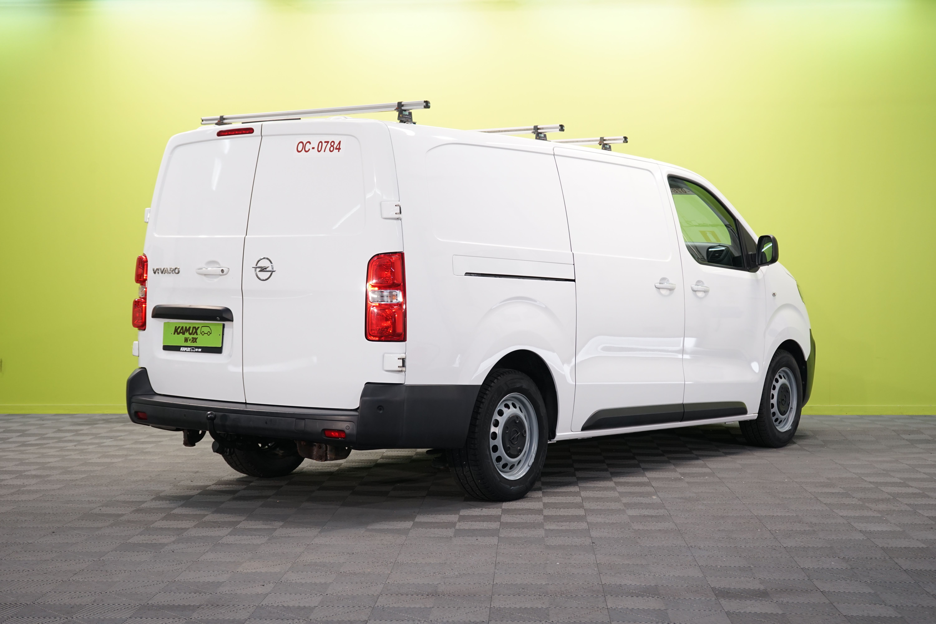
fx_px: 1430
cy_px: 312
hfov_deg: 36.2
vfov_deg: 24.6
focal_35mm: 55
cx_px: 468
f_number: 6.3
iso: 500
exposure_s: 1/25
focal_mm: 55
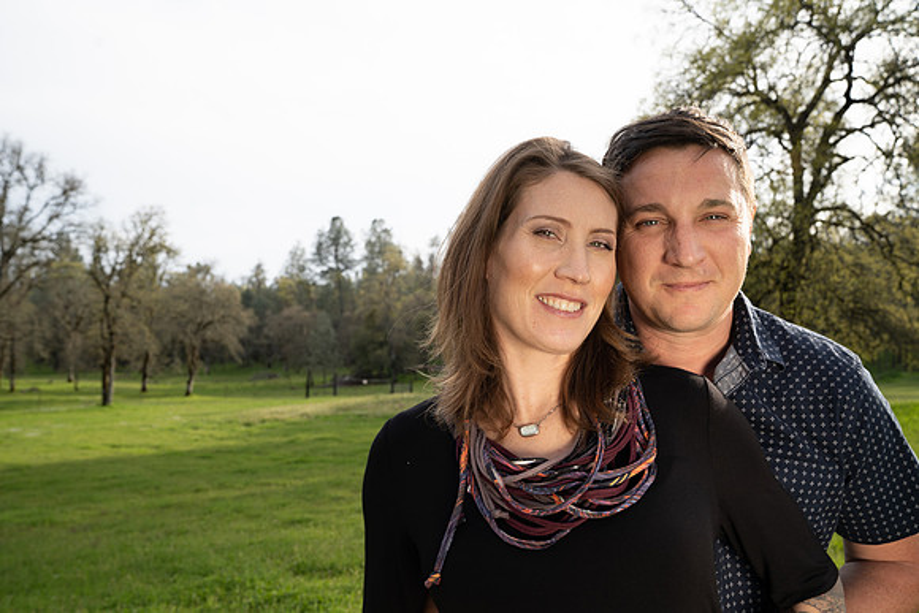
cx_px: 460
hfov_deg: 67.4
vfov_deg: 48.0
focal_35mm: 27
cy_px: 306
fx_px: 689
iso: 100
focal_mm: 27
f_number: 6.3
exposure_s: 1/125
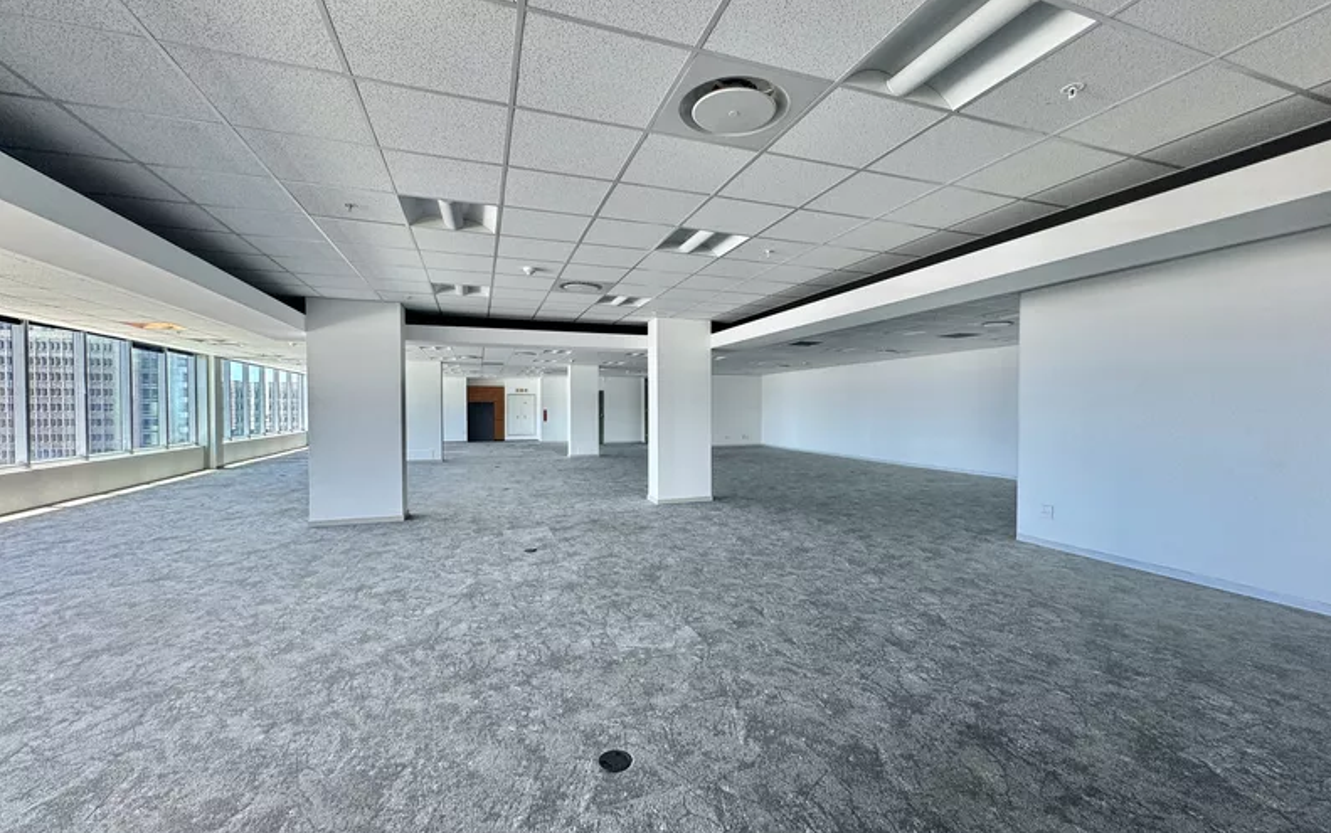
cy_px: 421
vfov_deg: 74.8
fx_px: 544
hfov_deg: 101.4
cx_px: 671
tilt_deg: -1.3
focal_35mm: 15
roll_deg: +0.0
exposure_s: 1/99
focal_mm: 2.22
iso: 100
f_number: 2.2
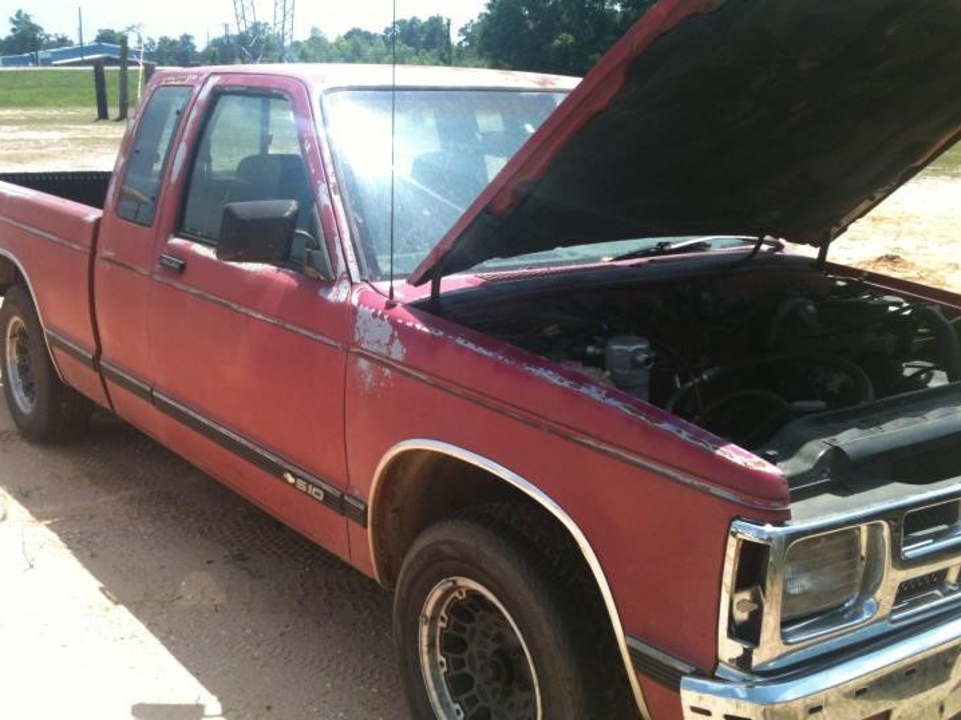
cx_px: 444
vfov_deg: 36.8
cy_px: 393
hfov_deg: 47.8
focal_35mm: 39
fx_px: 1082
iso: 64
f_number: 2.8
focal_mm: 3.85
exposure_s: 1/903
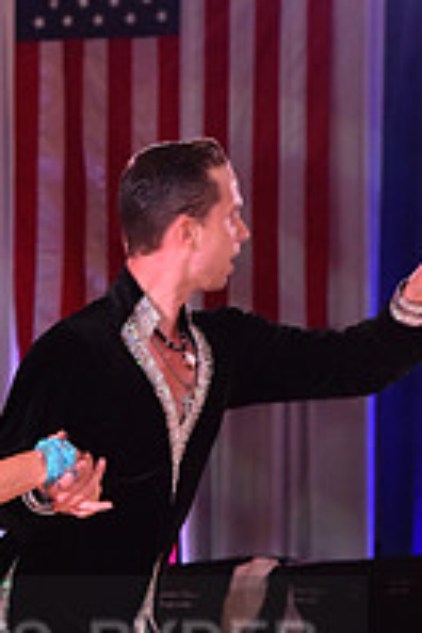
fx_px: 3868
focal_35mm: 220
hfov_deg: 6.2
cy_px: 684
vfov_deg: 9.3
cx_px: -72
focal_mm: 75
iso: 2500
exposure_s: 1/320
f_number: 6.3
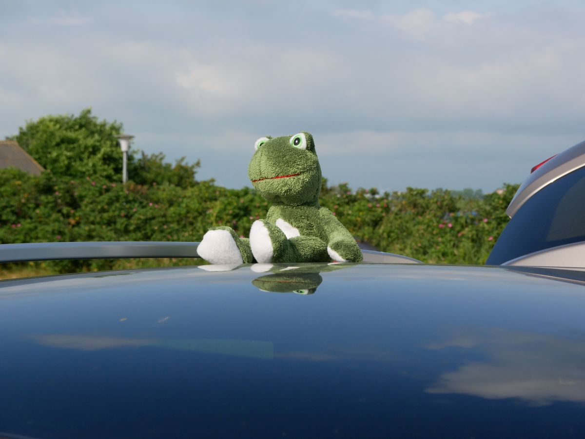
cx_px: 292
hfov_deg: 23.3
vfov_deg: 17.6
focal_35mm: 84
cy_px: 220
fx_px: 1420
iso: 200
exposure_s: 1/400
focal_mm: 42
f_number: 9
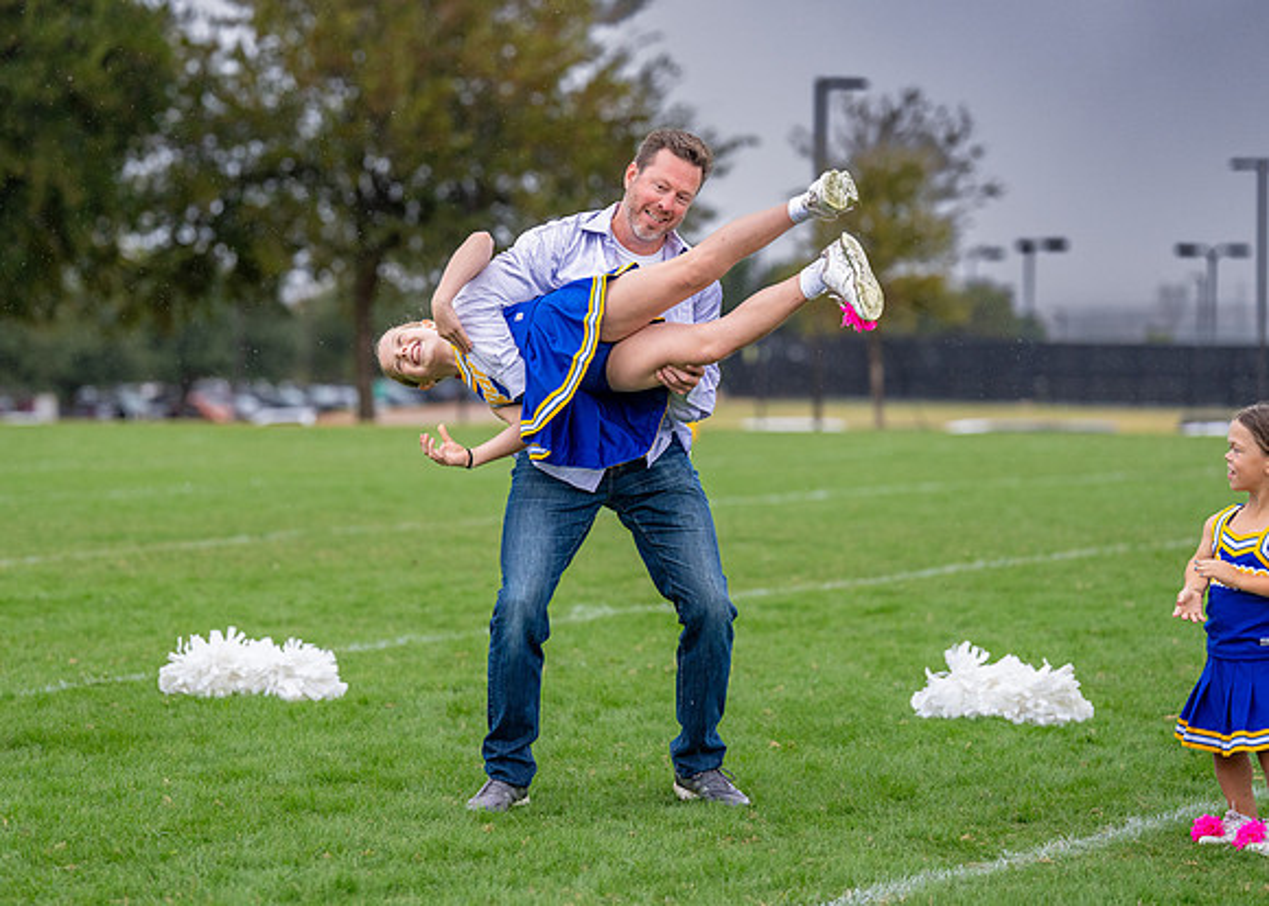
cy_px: 392
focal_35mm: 154
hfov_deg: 13.0
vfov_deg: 9.3
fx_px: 5548
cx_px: 496
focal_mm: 129
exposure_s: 1/1600
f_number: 2.8
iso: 500
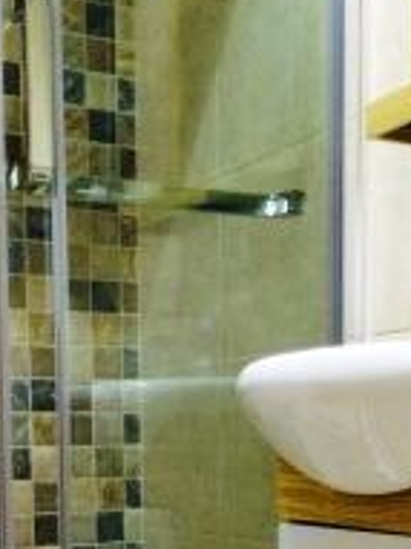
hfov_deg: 21.6
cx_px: 193
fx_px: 1078
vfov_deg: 27.4
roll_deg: +0.7
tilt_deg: -5.9
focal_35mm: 68
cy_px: 512
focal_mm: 4.15
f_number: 2.2
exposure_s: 1/24
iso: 250
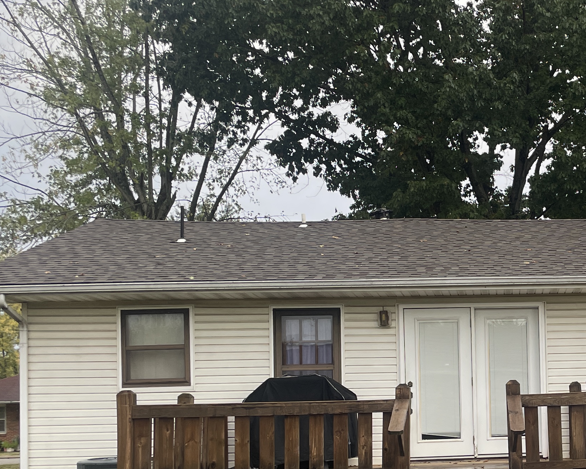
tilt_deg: +2.0
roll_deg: +1.7
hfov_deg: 28.4
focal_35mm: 62
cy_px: 364
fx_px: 1075
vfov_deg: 24.3
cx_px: 604
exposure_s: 1/371
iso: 32
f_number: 1.6
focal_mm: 4.2
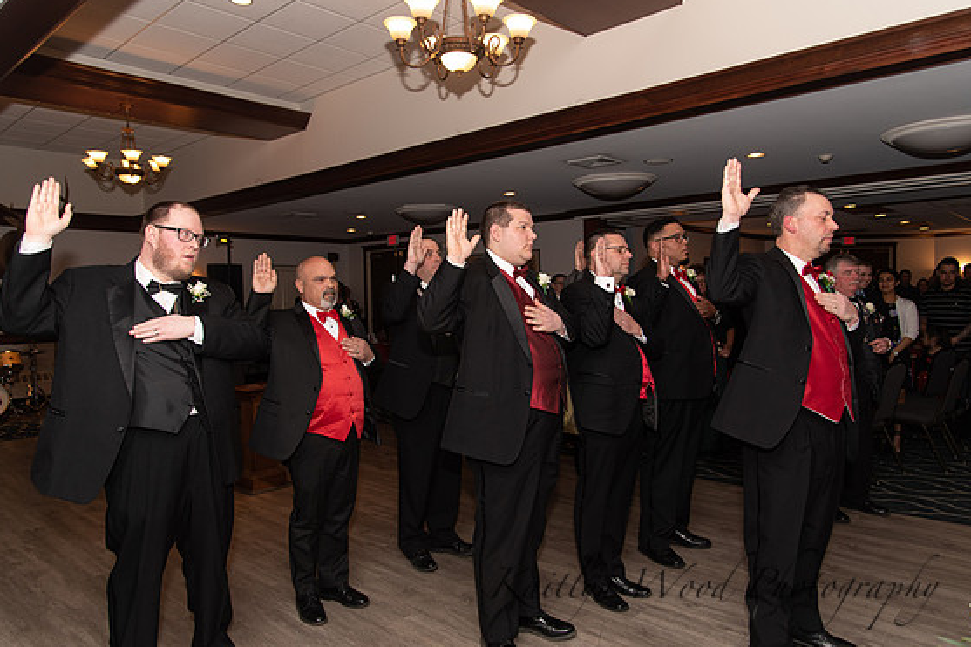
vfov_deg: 51.3
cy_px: 315
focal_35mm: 25
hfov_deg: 71.5
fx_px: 674
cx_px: 490
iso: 800
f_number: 4
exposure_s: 1/200
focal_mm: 24
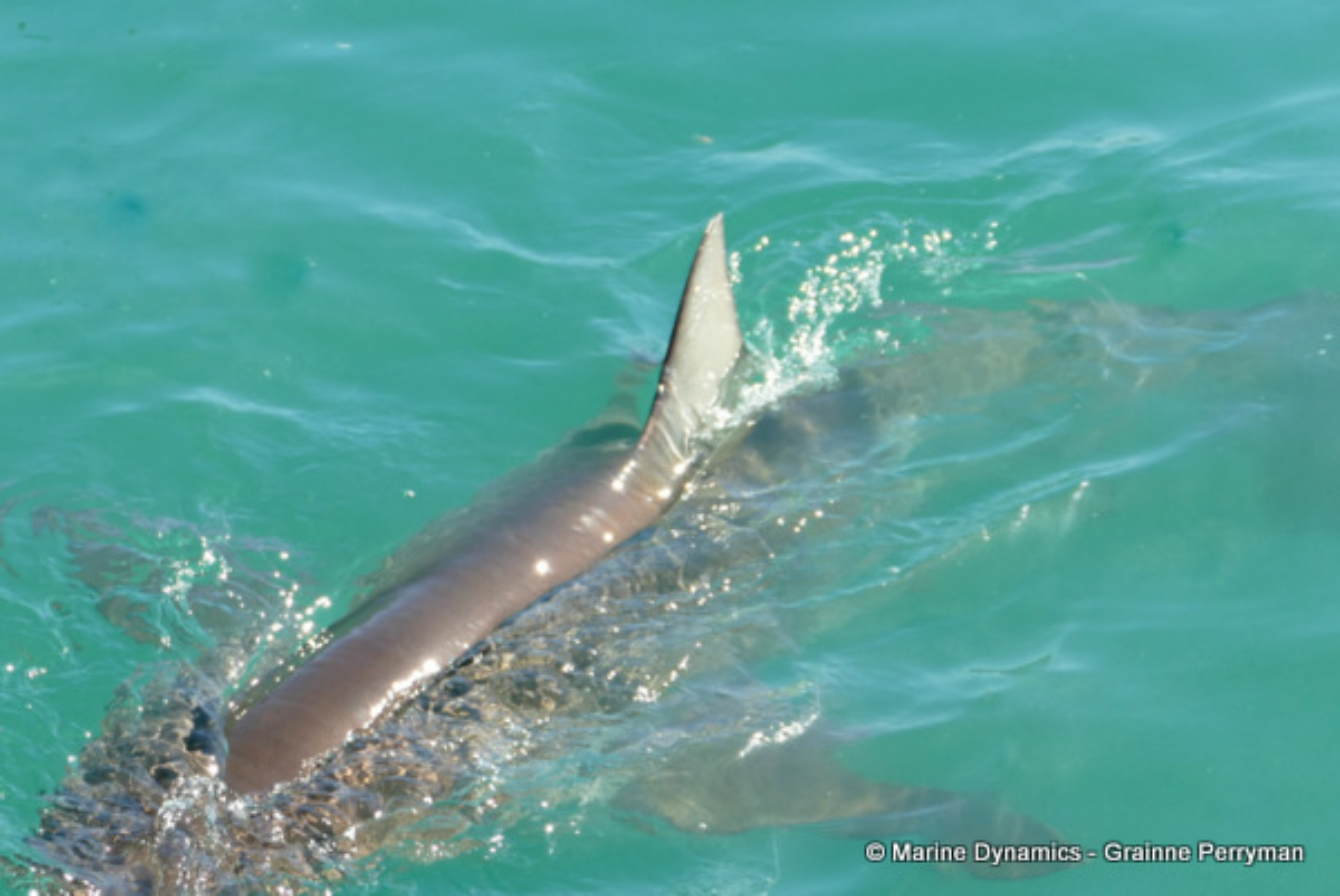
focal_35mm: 97
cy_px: 448
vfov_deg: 14.1
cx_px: 670
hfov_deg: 21.0
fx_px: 3613
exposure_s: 1/640
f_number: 3.8
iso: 125
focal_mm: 35.42
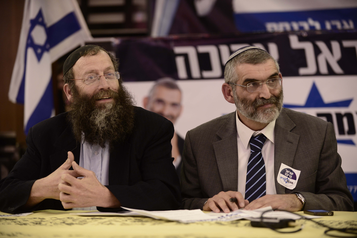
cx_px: 178
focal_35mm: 98
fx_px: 972
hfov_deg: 20.8
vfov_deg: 14.0
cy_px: 119
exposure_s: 1/125
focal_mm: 98
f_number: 2.8
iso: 2000
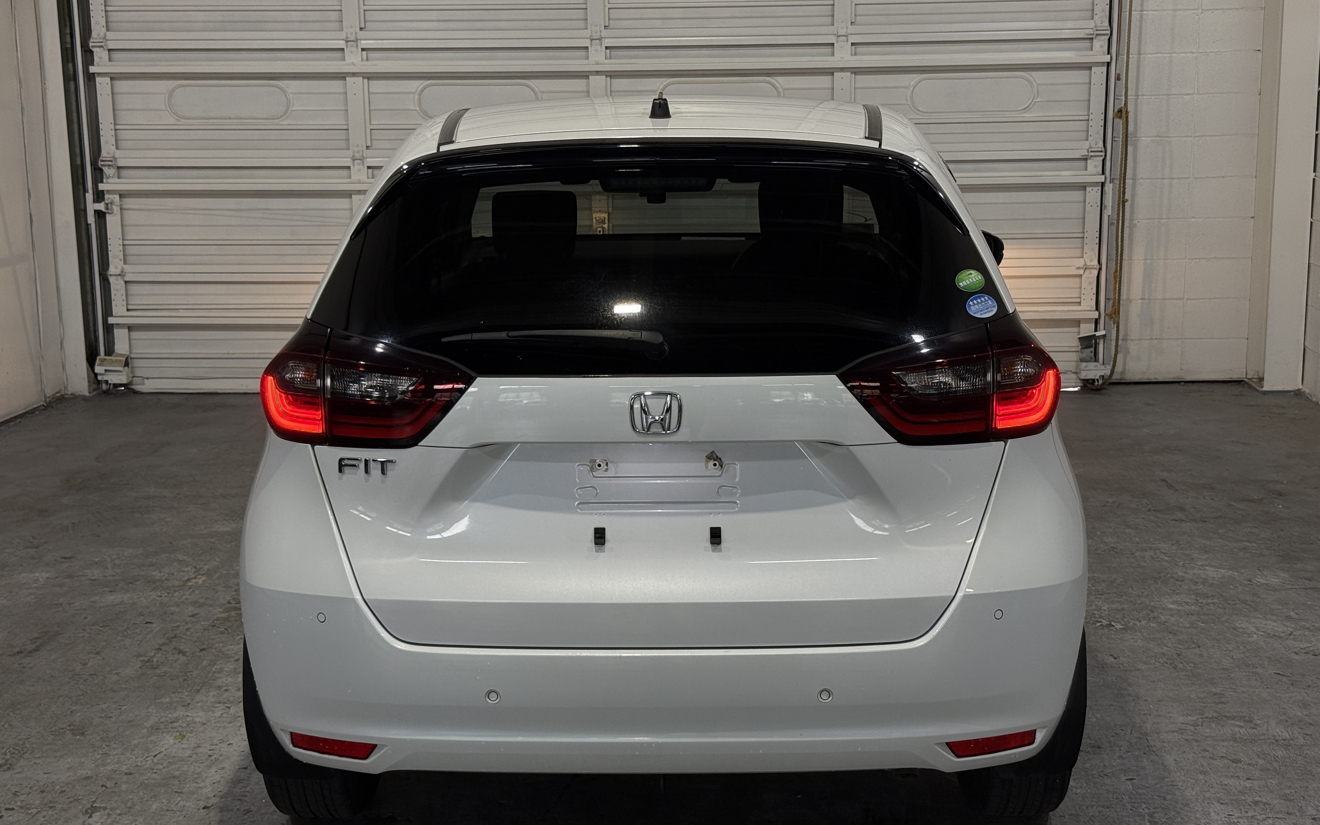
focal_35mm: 51
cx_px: 659
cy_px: 435
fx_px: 1835
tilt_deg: -10.6
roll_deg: +0.4
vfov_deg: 25.3
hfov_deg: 39.6
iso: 64
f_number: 1.78
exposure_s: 1/120
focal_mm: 6.76
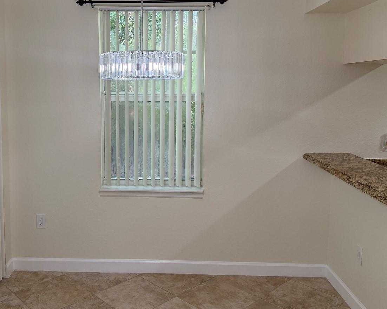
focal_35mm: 34
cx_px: 152
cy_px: 115
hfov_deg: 52.4
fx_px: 389
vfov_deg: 43.0
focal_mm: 6.76
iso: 200
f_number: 1.78
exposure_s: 1/137
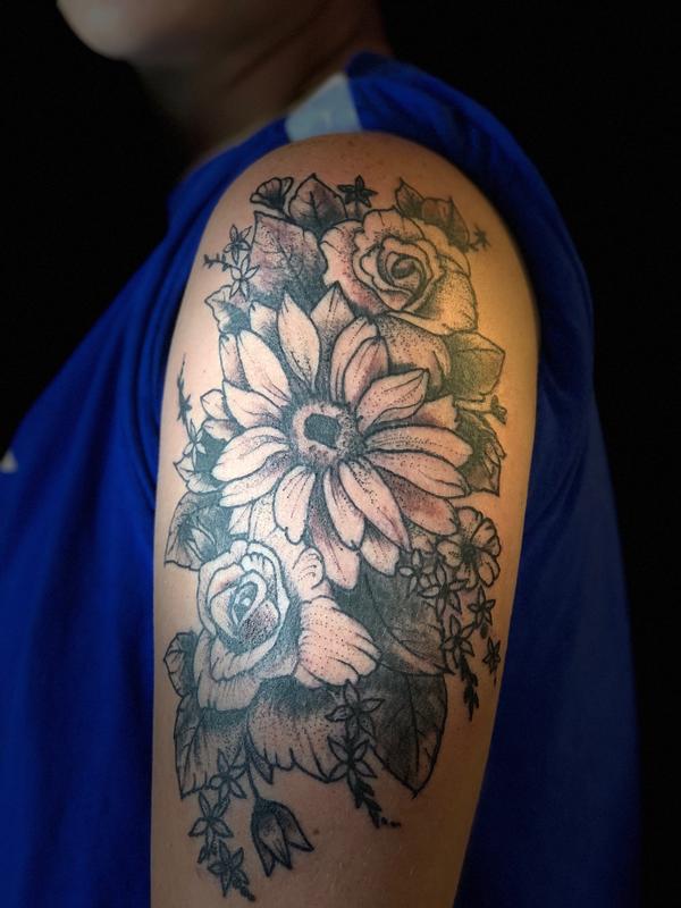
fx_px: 1495
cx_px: 340
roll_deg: +0.8
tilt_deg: -7.4
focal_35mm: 57
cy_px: 454
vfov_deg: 33.8
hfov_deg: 25.7
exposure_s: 1/60
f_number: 2.8
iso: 320
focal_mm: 6.6
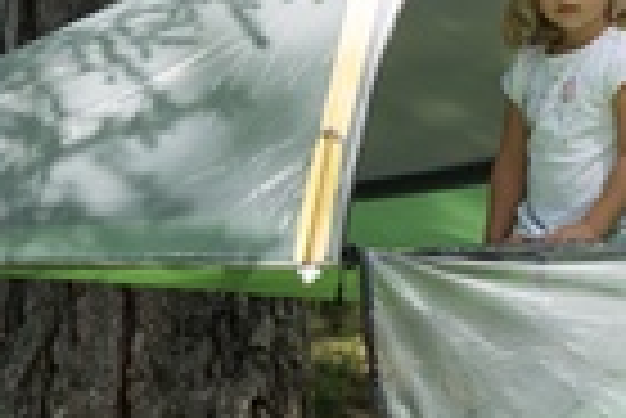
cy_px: -25
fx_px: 15074
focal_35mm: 866
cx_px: 194
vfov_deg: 1.6
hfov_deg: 2.4
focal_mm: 200
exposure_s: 1/250
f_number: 4
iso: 100
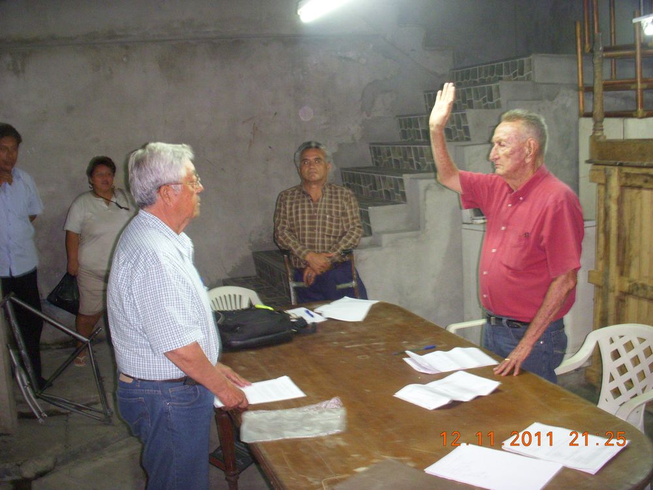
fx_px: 717
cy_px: 245
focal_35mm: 38
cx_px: 326
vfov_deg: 37.7
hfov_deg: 49.0
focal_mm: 6.3
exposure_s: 1/13
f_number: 3.3
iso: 400
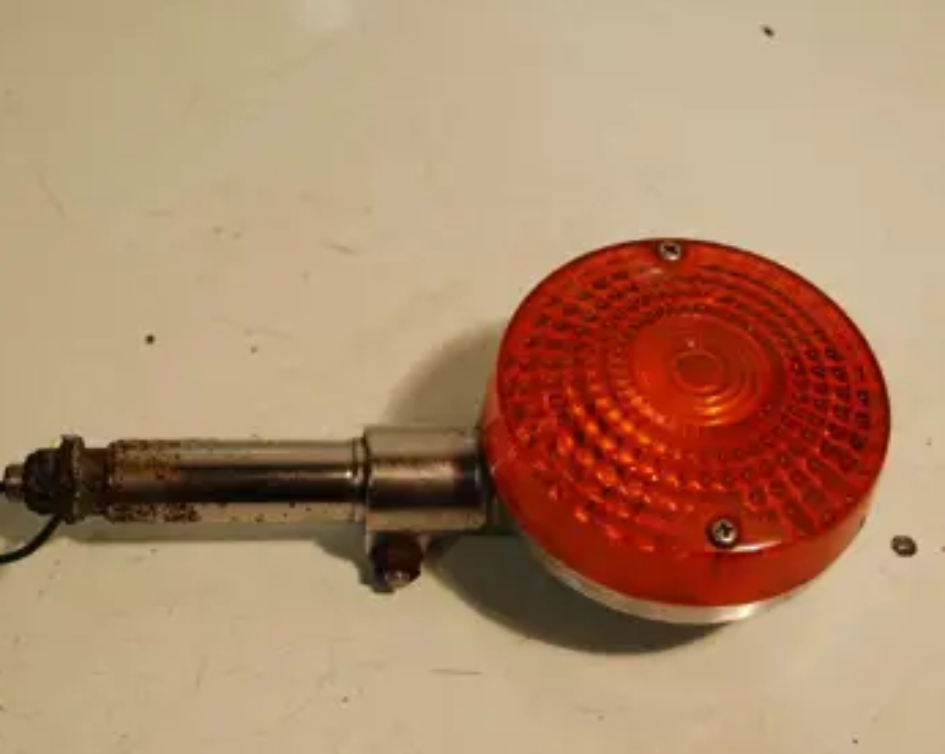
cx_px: 419
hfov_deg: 35.4
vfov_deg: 28.6
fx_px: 1481
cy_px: 393
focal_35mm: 53
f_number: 4.2
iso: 400
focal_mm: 24
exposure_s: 1/80
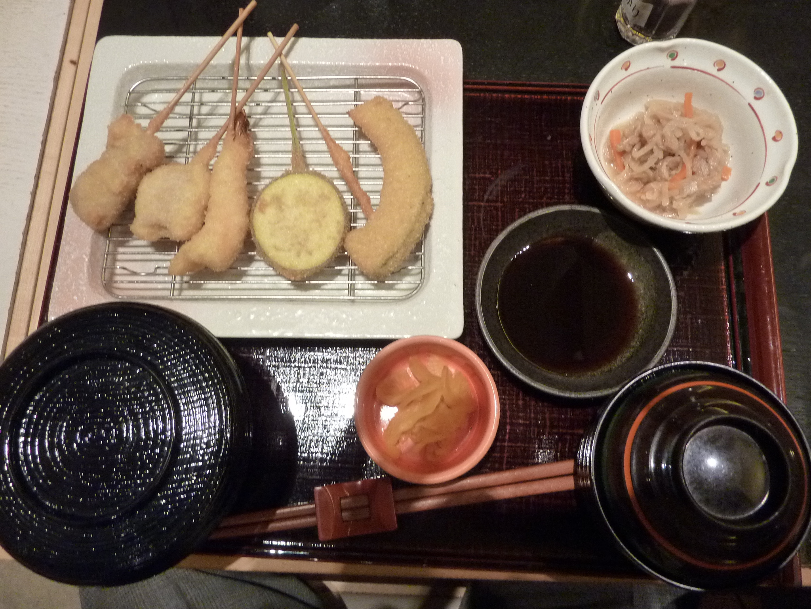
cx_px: 406
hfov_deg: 69.4
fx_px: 586
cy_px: 304
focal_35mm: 25
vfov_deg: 54.9
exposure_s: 1/25
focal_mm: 4.1
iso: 400
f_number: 3.3
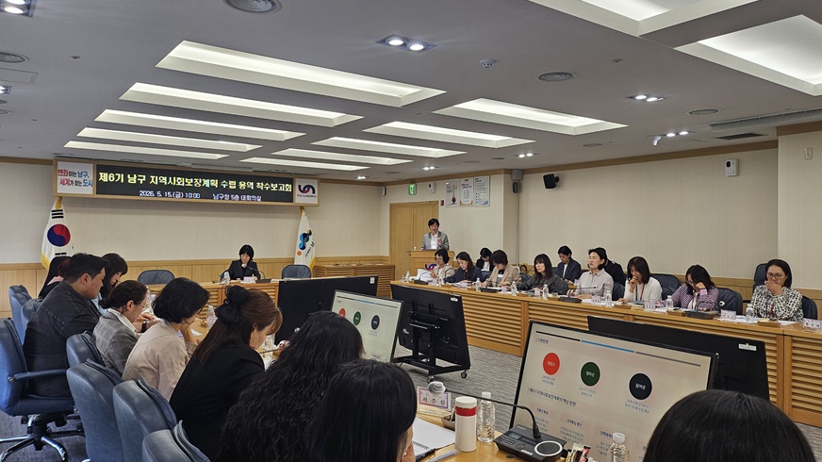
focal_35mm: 27
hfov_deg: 69.9
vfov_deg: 42.9
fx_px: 588
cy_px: 227
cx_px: 418
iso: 80
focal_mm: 5
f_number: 1.8
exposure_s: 1/120
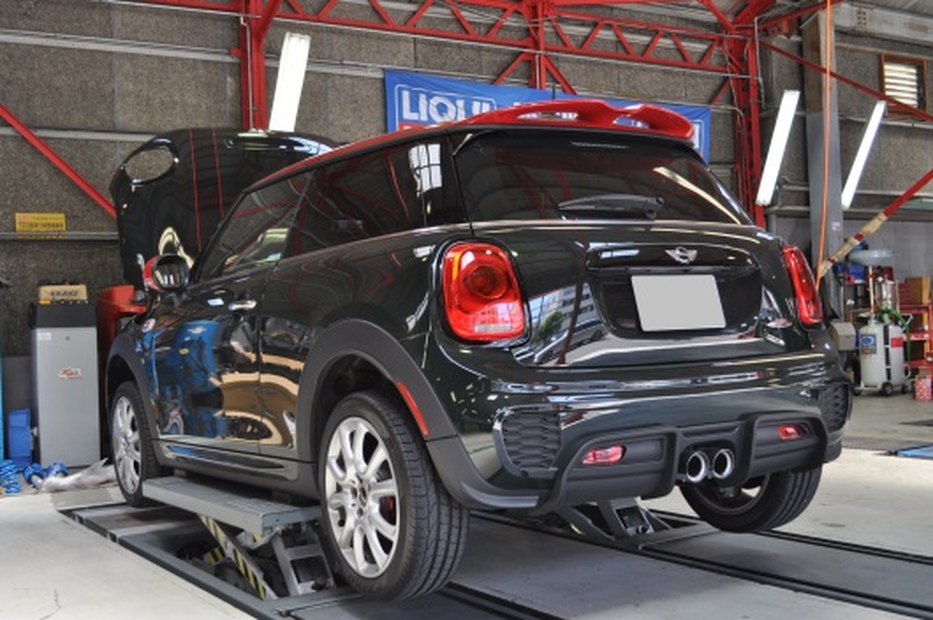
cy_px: 310
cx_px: 466
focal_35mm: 44
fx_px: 1126
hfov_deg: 45.0
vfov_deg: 30.8
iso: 400
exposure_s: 1/100
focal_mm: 29
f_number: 5
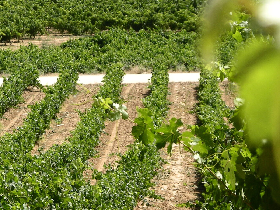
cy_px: 147
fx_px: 2354
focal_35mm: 291
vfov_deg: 5.1
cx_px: 9
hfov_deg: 6.8
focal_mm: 37.7
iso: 50
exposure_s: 1/173
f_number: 6.2
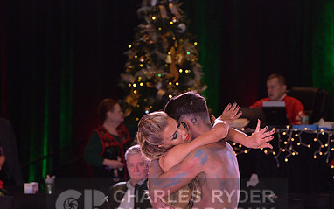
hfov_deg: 8.2
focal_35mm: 255
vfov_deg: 5.1
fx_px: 2322
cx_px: 167
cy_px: 207
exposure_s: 1/250
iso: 2000
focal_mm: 165
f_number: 6.3
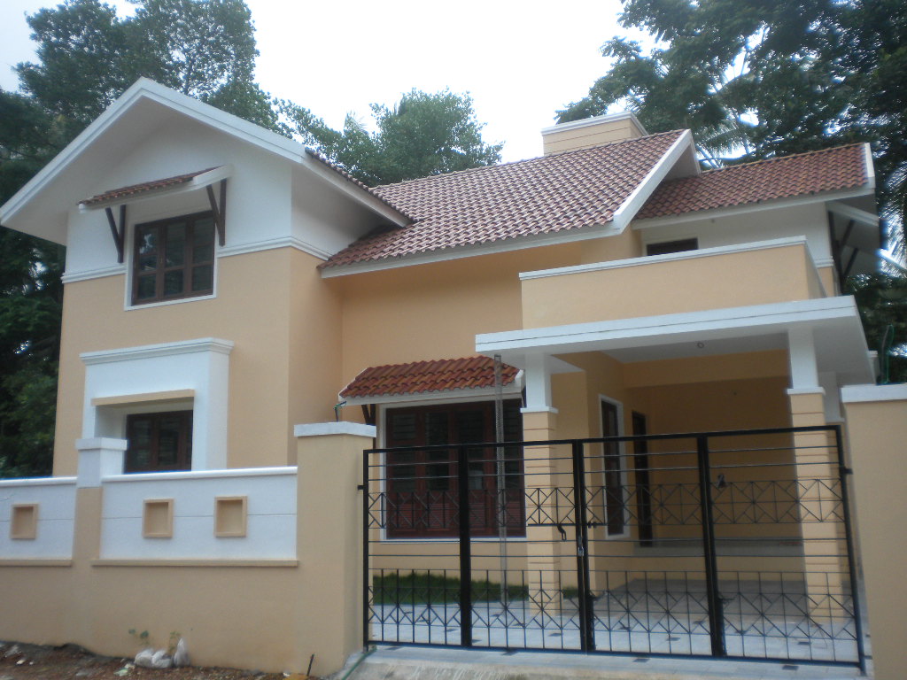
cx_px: 454
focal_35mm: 35
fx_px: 917
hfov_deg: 52.6
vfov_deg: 40.7
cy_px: 340
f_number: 4.6
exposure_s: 1/303
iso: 113
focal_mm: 6.3
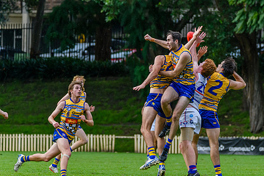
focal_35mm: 455
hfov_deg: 4.5
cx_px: 175
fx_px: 3335
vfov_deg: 3.0
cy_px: 83
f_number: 5.6
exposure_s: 1/1600
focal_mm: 260
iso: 1800
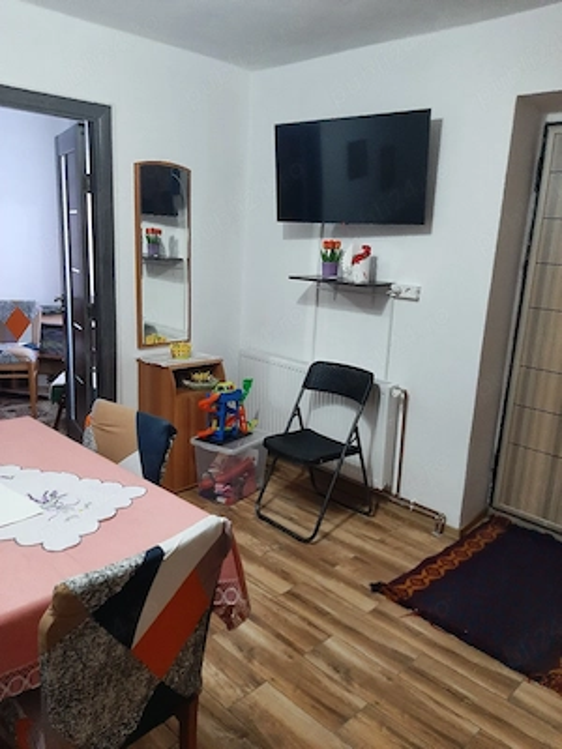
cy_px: 374
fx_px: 563
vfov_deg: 67.3
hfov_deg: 53.1
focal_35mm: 26
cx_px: 281
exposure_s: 1/50
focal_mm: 3.93
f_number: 1.7
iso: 200
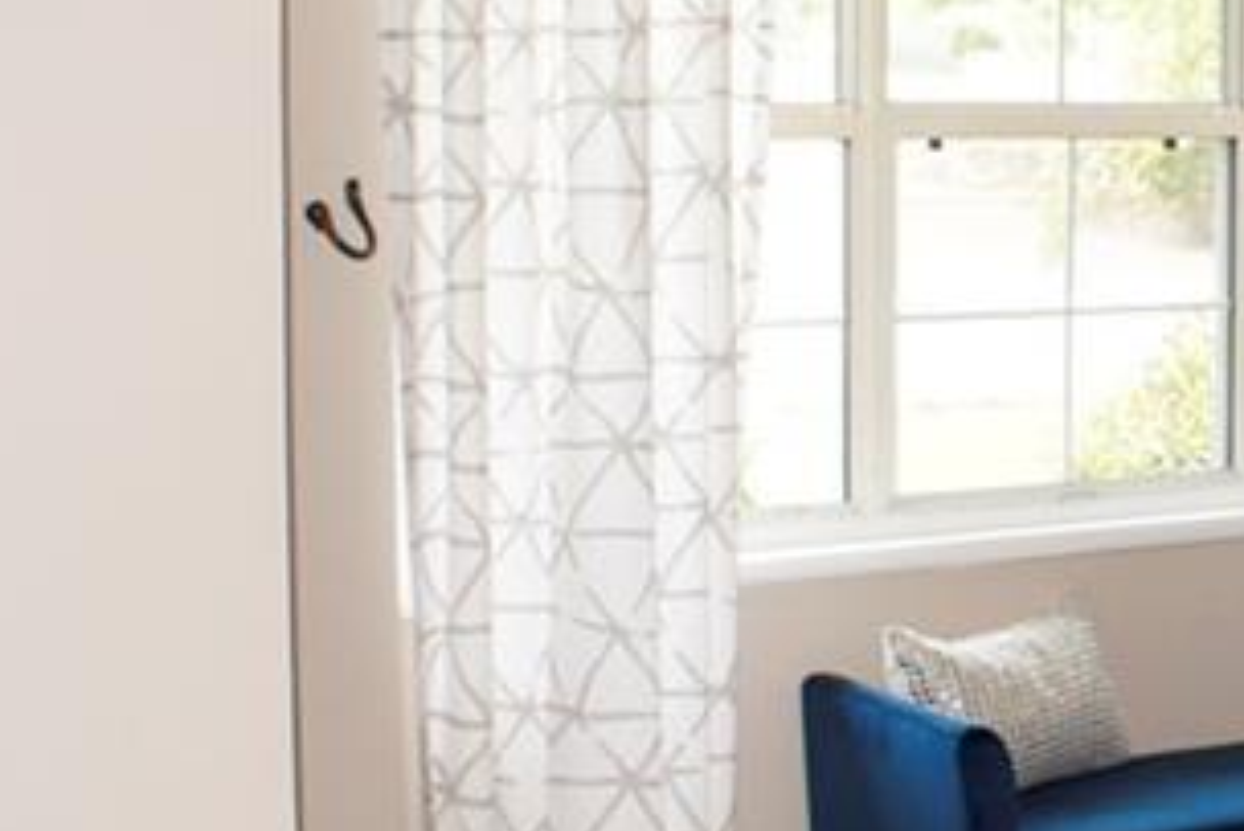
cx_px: 1588
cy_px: 346
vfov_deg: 15.0
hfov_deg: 20.5
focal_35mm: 91
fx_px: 3146
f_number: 4
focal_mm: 18
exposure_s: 1/60
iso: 125
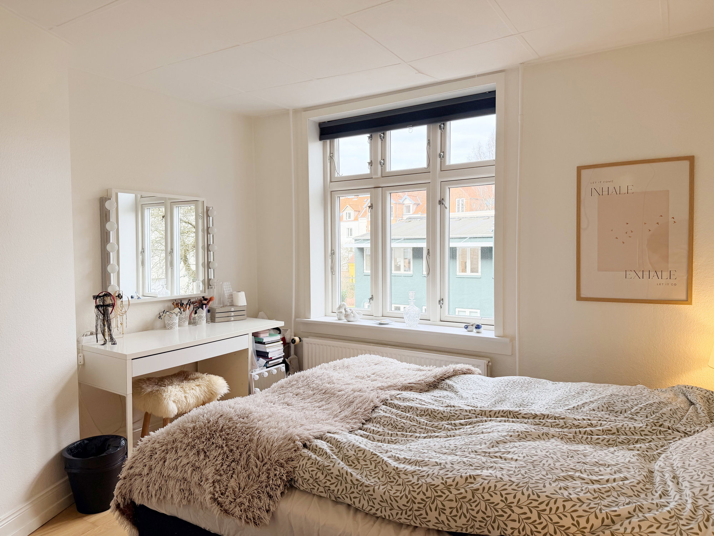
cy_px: 268
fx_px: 495
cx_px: 357
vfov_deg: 56.8
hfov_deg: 71.6
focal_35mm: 24
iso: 100
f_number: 1.78
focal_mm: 6.76
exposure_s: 1/330
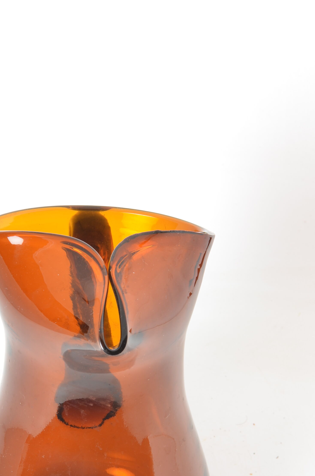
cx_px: 87
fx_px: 1648
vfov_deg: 16.3
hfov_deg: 10.9
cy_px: 365
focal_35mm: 125
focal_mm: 50
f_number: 11
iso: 100
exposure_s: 1/125
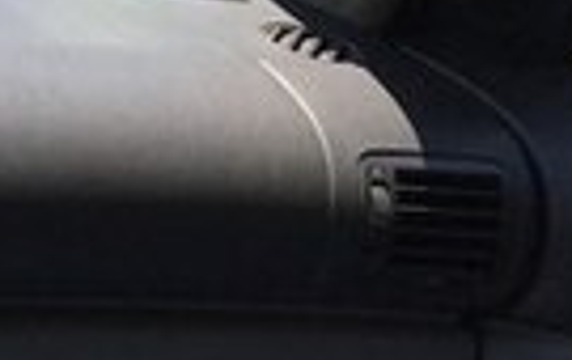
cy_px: 476
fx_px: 2343
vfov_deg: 8.7
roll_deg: -7.0
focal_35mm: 150
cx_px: -750
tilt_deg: -24.2
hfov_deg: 11.7
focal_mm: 4.15
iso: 25
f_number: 2.2
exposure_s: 1/469
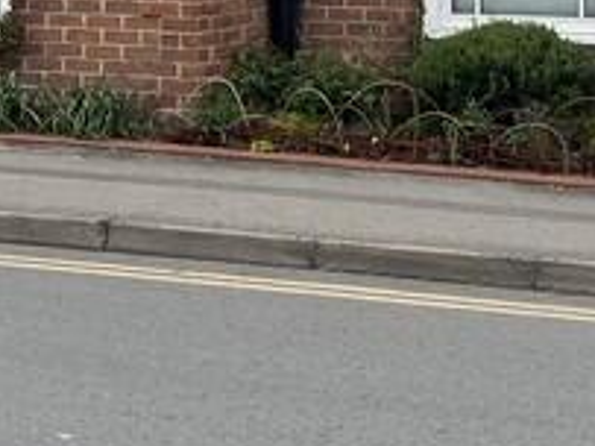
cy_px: -217
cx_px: 507
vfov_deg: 10.9
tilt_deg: +1.6
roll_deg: -0.1
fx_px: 2250
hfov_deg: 14.9
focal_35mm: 131
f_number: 1.6
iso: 50
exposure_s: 1/1309
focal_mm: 5.1
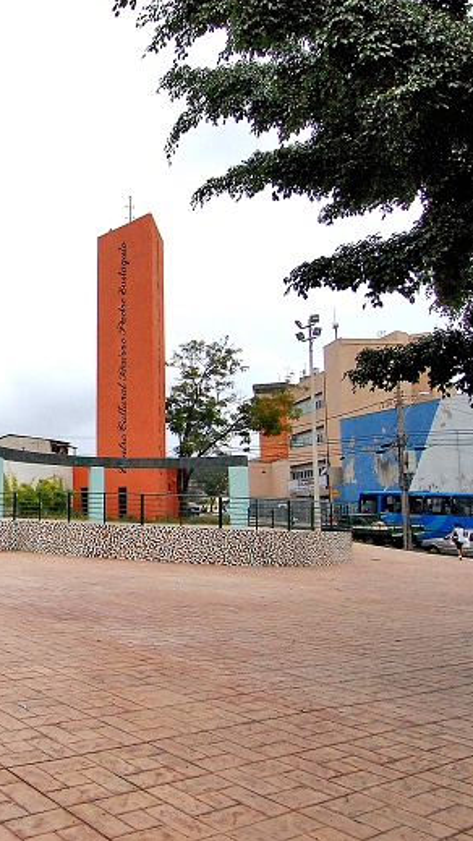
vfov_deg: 66.1
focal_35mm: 29
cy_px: 424
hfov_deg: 35.1
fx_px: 647
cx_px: -34
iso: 1600
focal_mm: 12
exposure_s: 1/4000
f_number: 7.1
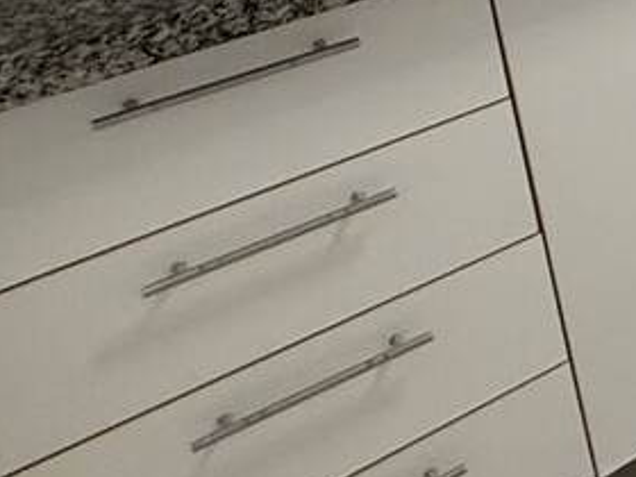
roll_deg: +2.0
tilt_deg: -13.2
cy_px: -354
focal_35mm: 72
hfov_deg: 15.8
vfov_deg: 17.2
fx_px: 1323
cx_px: 1467
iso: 200
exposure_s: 1/120
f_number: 2.2
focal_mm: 2.22
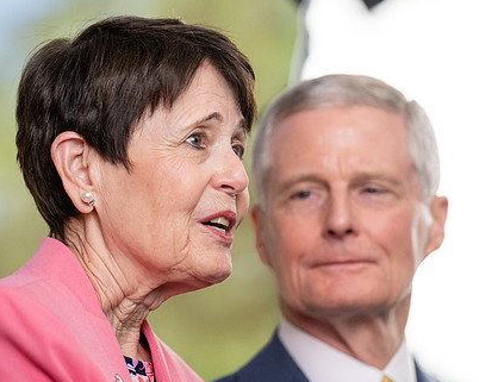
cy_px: 202
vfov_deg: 5.7
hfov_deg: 7.1
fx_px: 3839
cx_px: 245
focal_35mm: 271
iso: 2000
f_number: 4
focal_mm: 200
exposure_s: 1/400
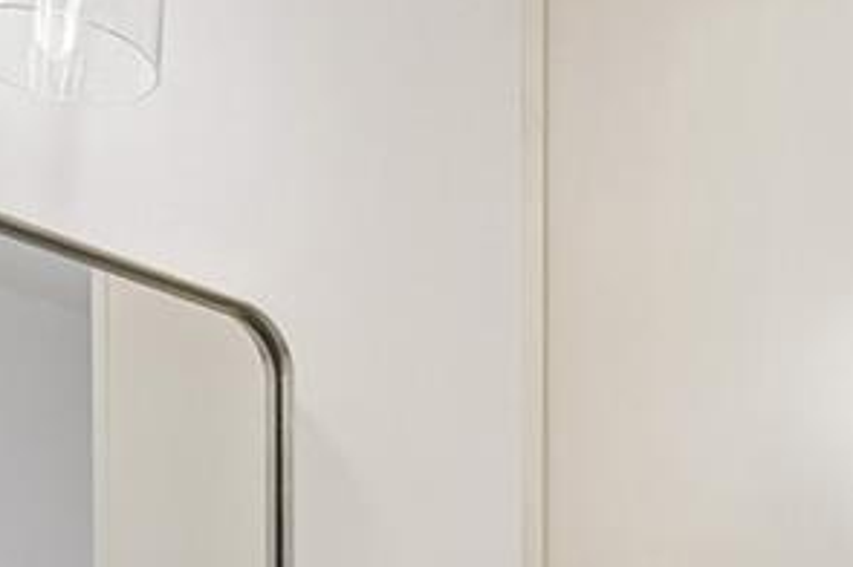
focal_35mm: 76
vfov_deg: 16.0
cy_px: 911
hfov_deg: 25.0
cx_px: 920
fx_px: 1799
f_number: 8
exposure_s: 1/160
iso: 400
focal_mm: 14
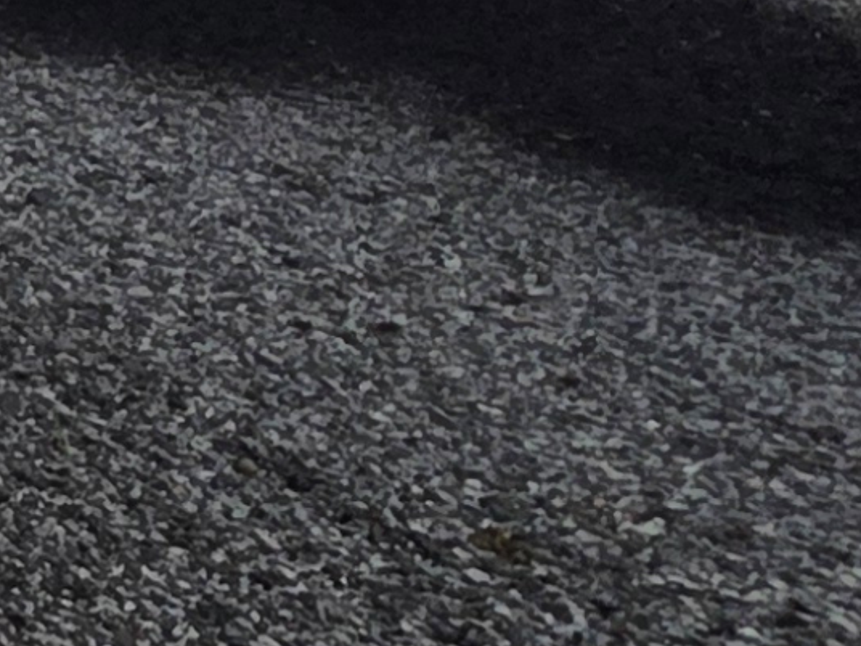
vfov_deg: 14.3
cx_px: -1624
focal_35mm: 97
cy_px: -294
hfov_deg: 11.9
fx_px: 2413
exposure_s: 1/2890
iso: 40
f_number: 1.9
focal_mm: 2.2
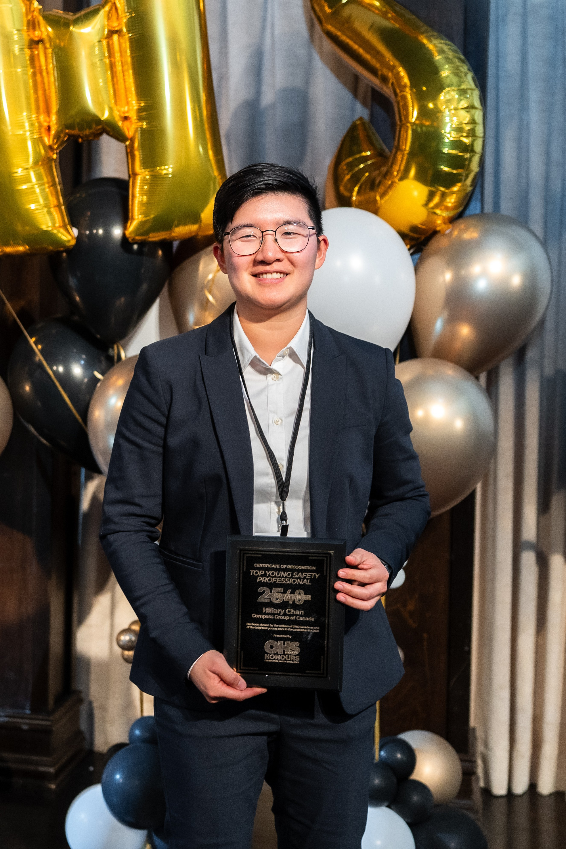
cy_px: 350
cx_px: 94
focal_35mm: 62
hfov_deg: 21.7
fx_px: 1455
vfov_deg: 32.5
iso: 1250
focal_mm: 35
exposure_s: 1/200
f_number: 2.2
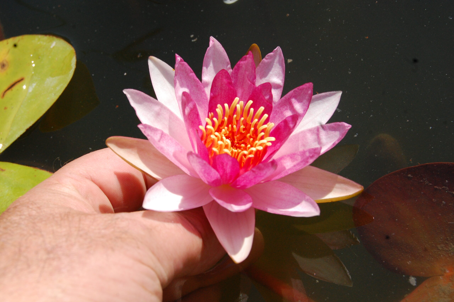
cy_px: 151
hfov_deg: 29.3
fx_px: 869
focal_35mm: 69
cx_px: 227
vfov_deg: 19.7
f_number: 14
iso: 800
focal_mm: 46
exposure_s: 1/800
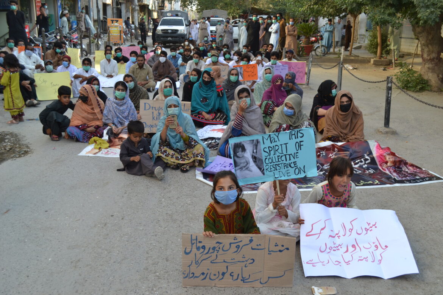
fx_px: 406
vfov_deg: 40.0
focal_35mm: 33
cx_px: 222
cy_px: 148
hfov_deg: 57.2
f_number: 5.6
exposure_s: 1/125
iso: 220
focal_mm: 22
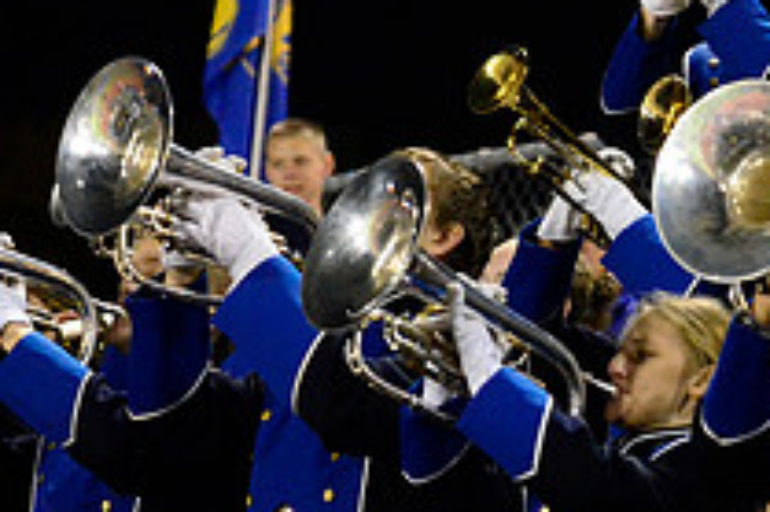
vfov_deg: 4.1
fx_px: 7095
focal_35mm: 332
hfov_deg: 6.2
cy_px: 332
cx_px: 862
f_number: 2.8
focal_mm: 80
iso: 6400
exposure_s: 1/160
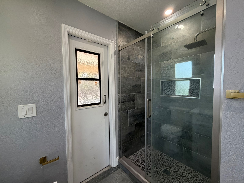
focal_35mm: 14
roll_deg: +0.5
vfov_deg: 85.7
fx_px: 99
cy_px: 92
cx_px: 122
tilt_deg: -3.3
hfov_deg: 102.1
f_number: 2.2
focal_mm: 2.22
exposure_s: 1/120
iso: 250
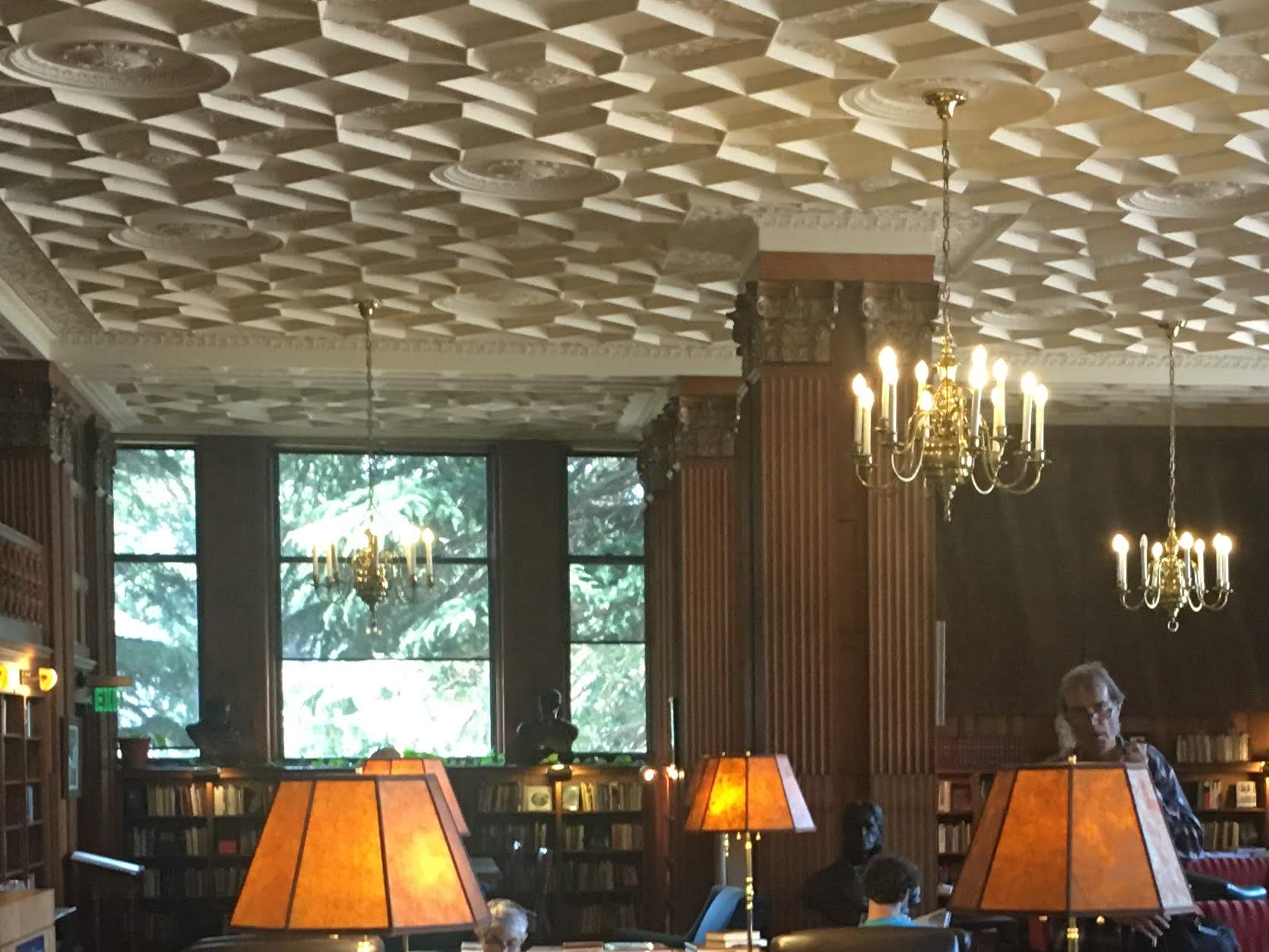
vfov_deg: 20.6
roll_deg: +1.5
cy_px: 859
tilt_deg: -2.5
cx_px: 863
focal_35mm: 70
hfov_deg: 27.6
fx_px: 2567
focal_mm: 4.15
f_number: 2.2
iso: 125
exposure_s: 1/30
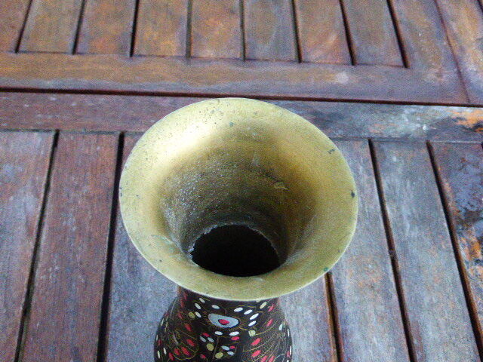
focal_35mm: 43
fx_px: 600
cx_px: 242
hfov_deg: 43.9
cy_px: 181
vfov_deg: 33.6
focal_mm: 7.4
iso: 1600
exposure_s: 1/125
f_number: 3.9
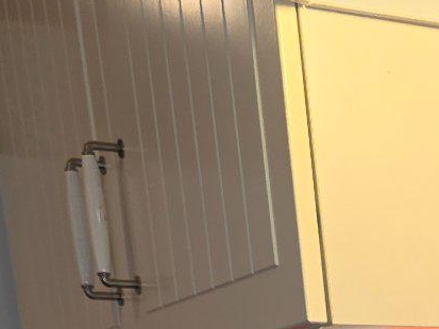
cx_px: 753
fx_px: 1446
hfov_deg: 15.3
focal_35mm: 114
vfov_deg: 10.9
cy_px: 796
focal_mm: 6.3
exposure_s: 1/60
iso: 64
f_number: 1.7
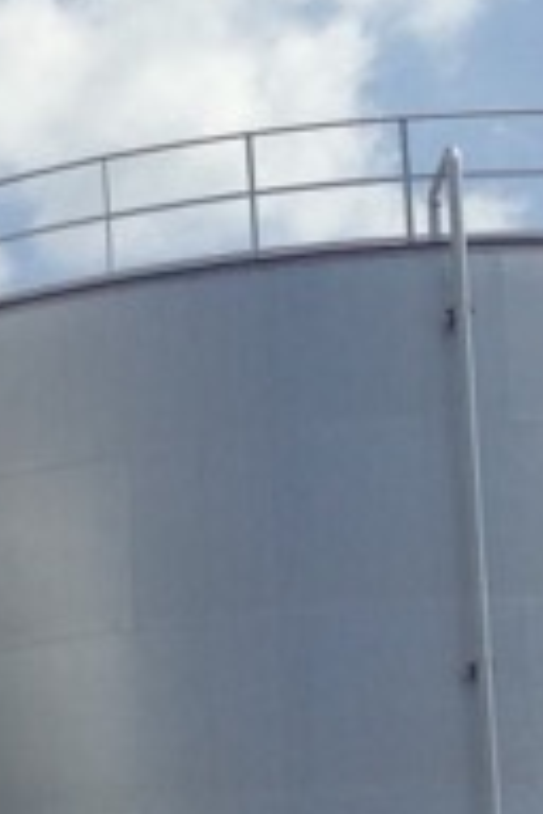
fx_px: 4050
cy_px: 610
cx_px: -730
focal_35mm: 179
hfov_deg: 7.2
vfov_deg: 11.5
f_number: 2.4
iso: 50
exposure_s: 1/2710
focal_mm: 4.13
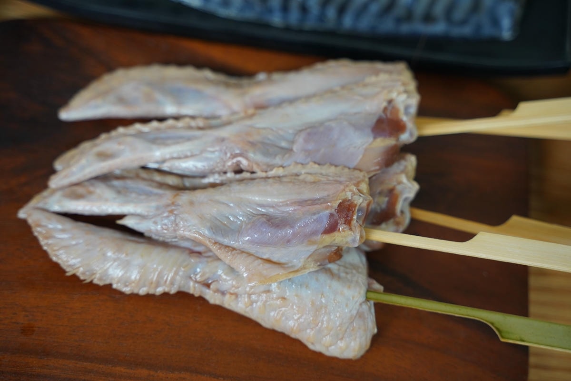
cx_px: 286
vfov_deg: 20.3
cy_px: 190
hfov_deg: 30.1
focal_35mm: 67
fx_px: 1063
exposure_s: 1/80
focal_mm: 67
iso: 640
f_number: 4
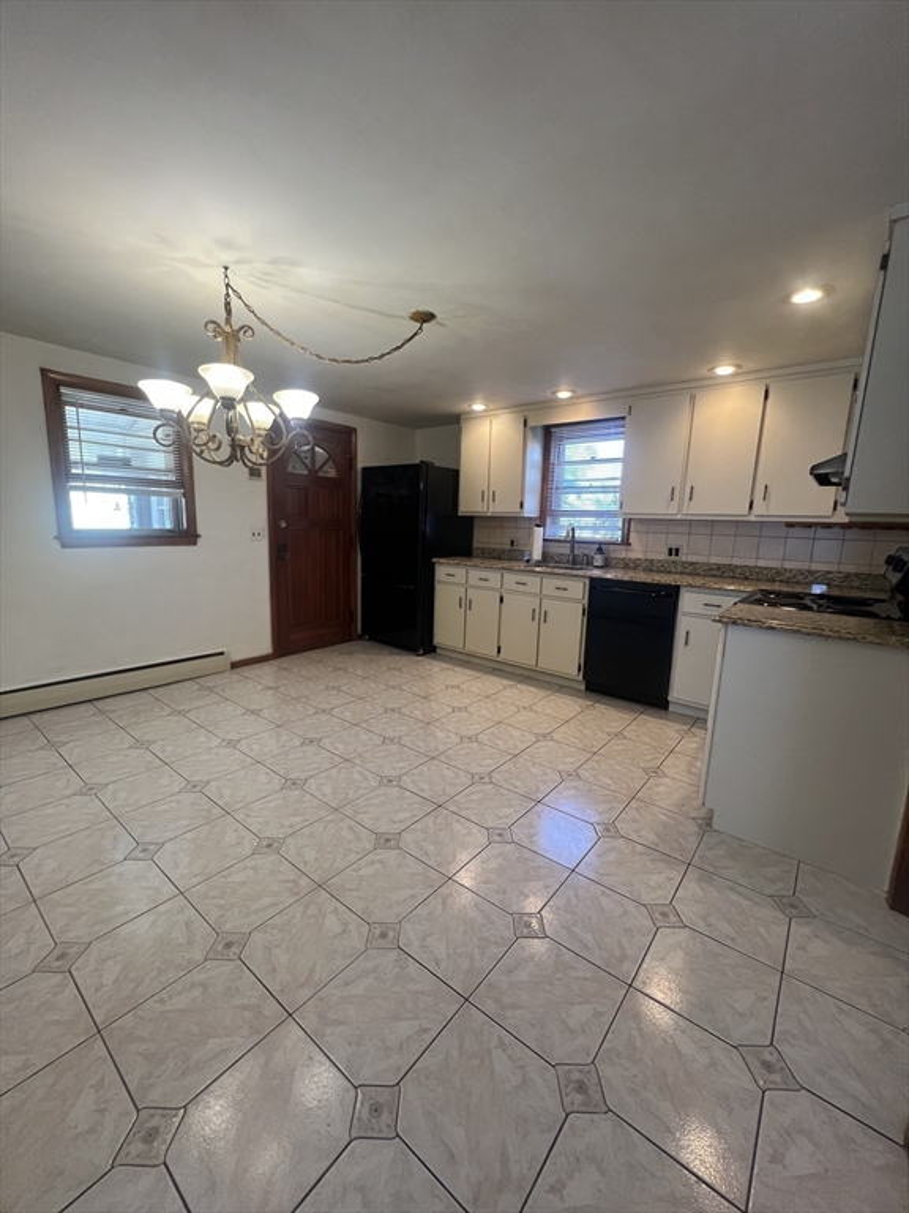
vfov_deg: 106.2
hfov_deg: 89.9
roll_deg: -1.2
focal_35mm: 13
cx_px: 454
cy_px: 606
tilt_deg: -8.4
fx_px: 455
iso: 200
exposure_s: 1/120
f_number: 1.8
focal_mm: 1.57
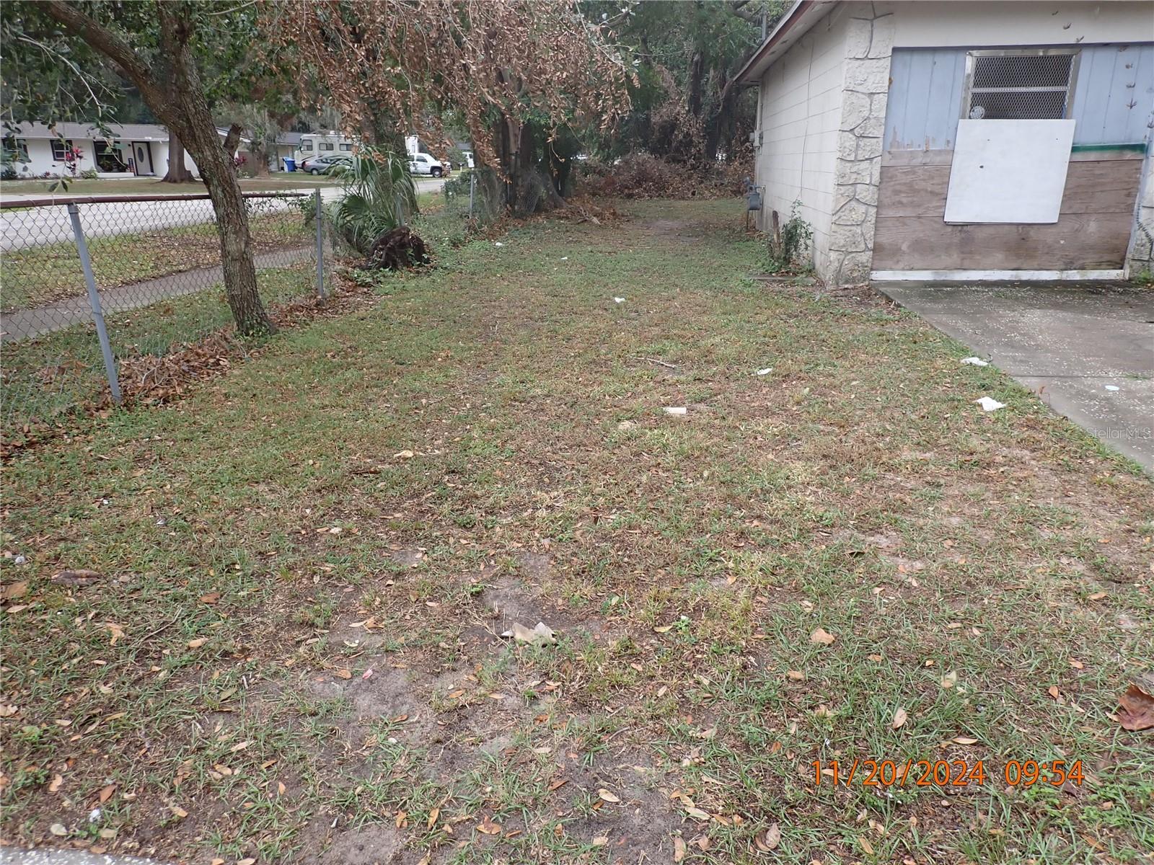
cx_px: 577
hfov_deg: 69.4
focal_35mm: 25
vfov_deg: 54.9
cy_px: 432
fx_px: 833
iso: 100
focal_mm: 4.5
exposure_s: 1/250
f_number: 2.8
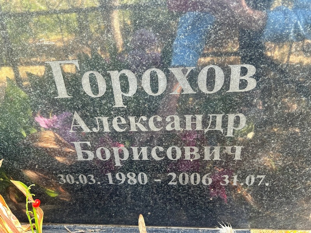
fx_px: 234
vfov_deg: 53.1
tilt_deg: -26.0
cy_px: 116
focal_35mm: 26
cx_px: 156
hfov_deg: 67.3
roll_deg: +5.5
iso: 125
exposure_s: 1/121
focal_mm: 5.7
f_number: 1.5
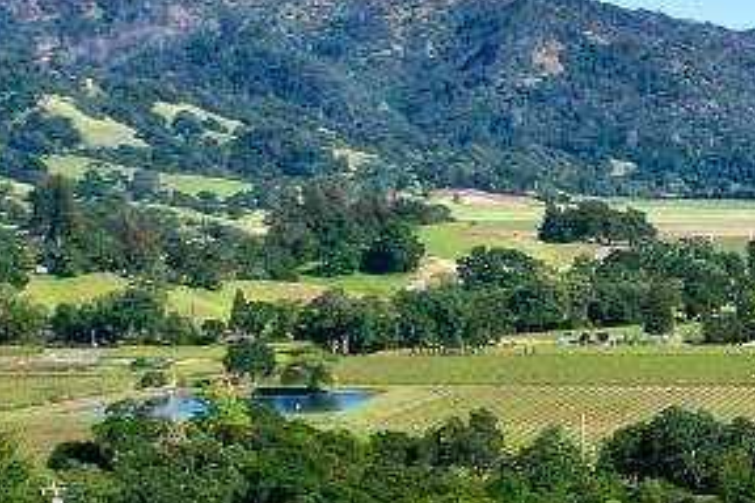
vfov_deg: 9.3
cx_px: 1641
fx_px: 3062
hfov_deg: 12.1
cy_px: 576
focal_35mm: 146
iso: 100
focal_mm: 10.26
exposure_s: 1/2000
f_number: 2.8
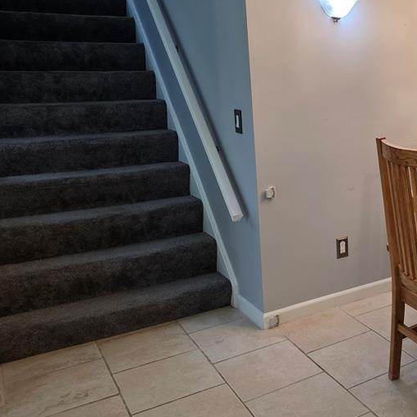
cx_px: 413
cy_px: 178
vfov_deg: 40.8
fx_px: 559
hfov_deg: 36.9
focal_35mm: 41
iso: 160
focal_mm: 6.3
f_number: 1.7
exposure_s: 1/120
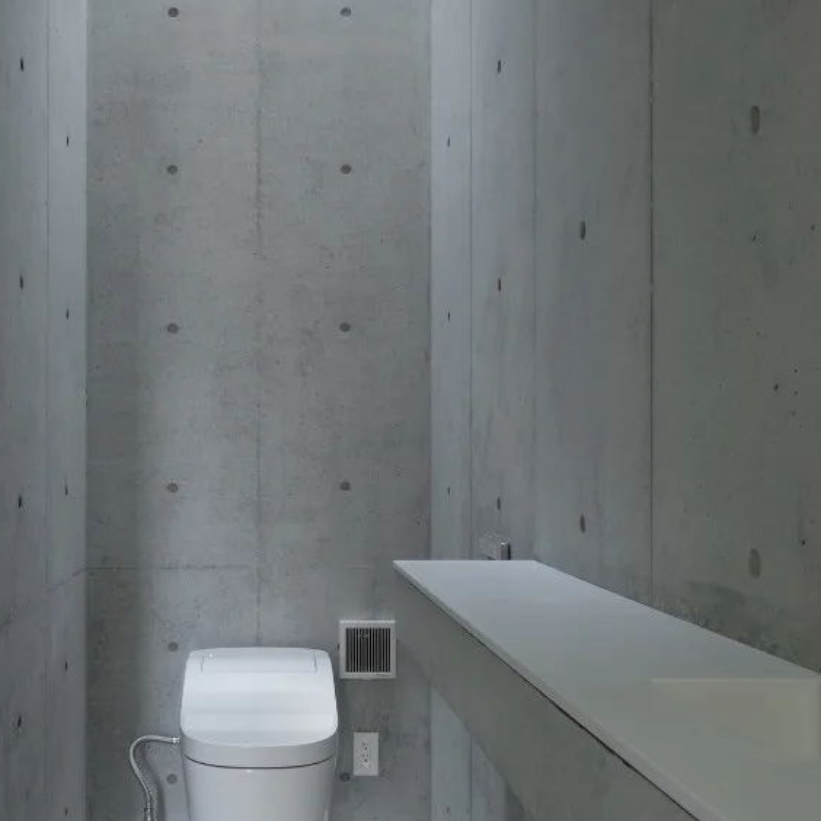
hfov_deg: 40.4
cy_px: 316
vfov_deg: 40.7
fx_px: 1100
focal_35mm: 41
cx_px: 271
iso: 400
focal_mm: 17
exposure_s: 3.2
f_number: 14
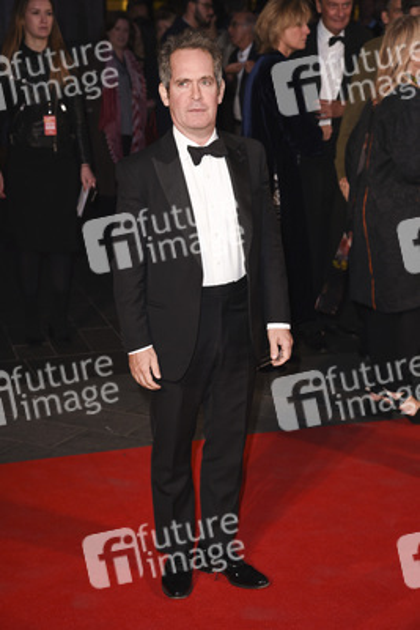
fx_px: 1154
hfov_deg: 20.6
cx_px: 210
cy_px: 315
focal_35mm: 66
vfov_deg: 30.5
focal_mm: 66
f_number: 5.6
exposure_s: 1/250
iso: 640
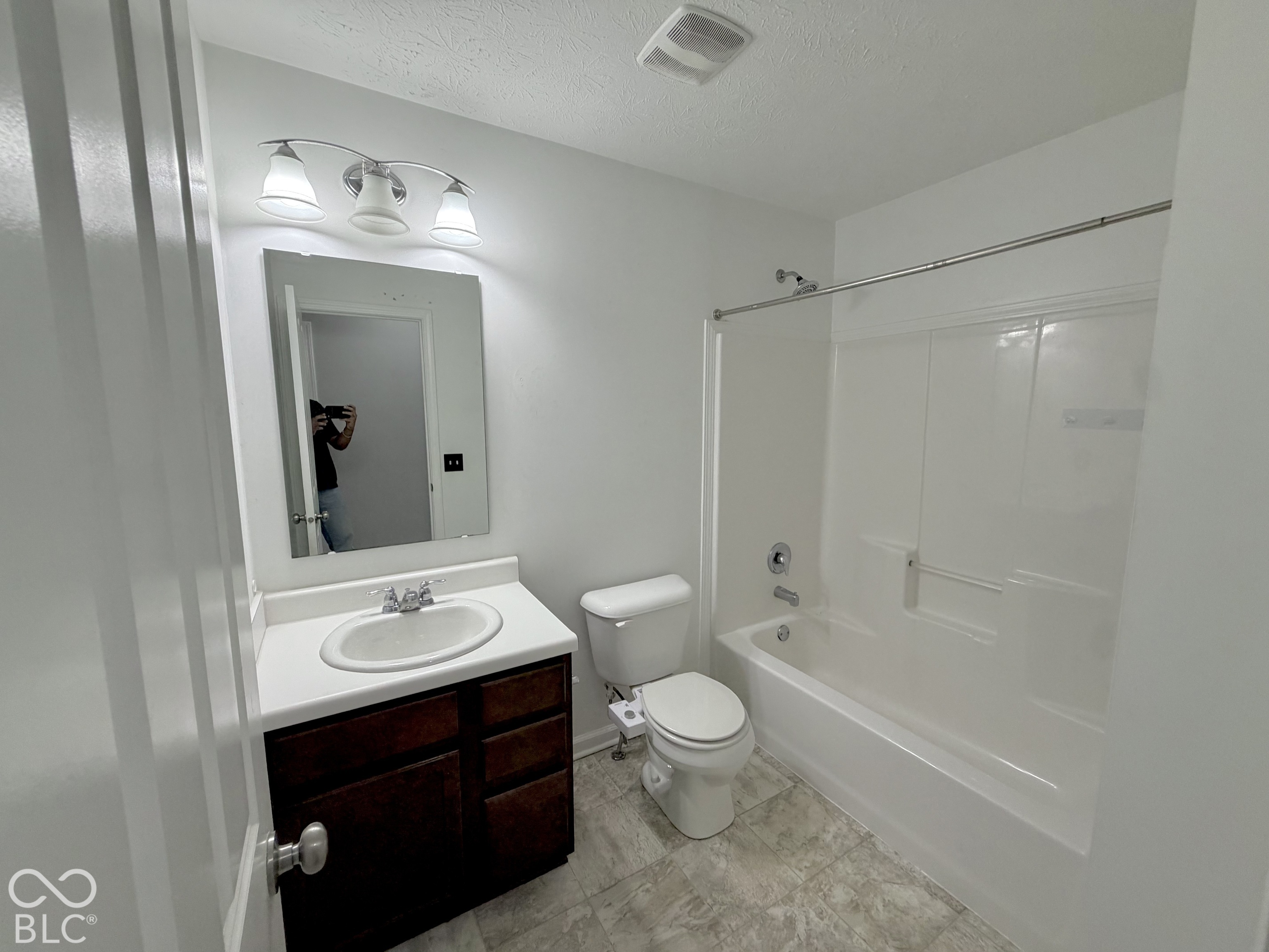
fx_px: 513
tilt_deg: -7.8
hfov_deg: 102.1
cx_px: 634
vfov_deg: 85.7
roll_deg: +1.3
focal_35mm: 14
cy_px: 476
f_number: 2.2
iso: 250
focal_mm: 2.22
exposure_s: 1/120
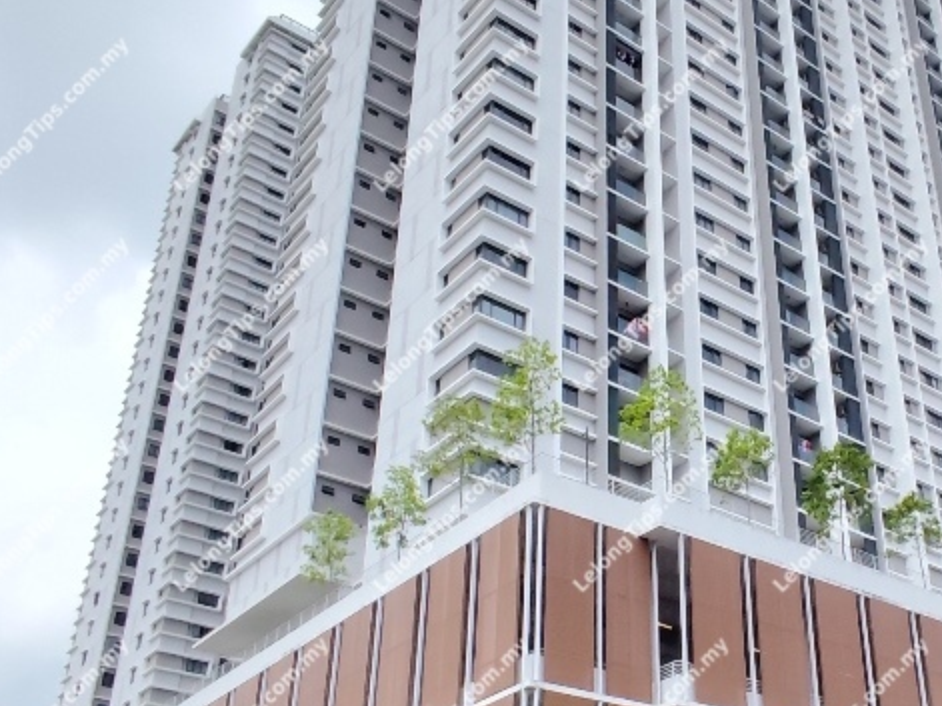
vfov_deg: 34.3
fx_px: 1143
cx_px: 586
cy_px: 341
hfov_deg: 44.5
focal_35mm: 42
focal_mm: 1.65
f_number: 2.2
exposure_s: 1/1380
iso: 50
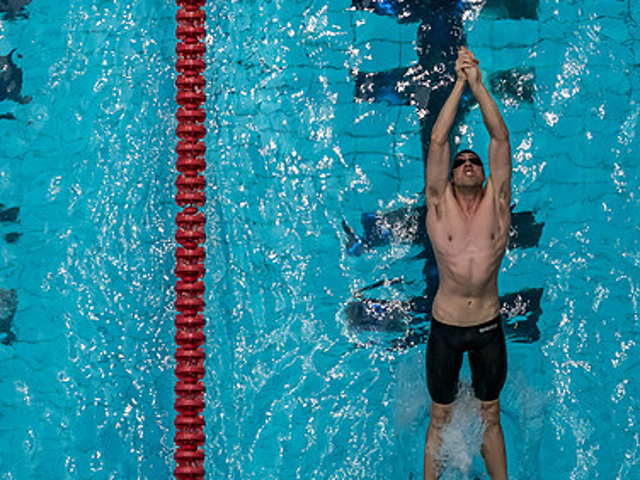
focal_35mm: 262
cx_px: 191
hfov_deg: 7.6
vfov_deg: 5.7
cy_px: 220
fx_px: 4844
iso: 1250
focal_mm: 67
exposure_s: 1/1000
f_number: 2.8
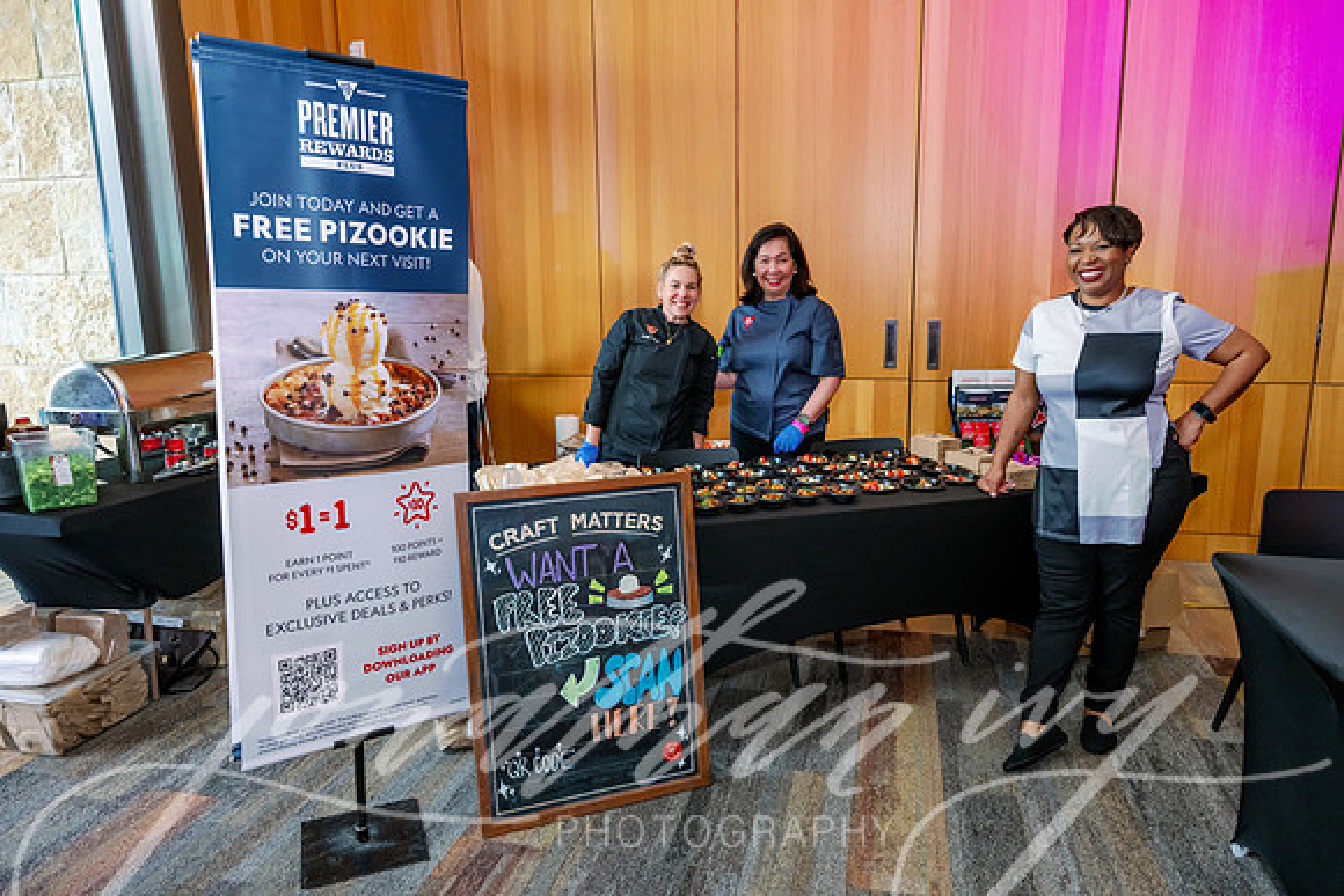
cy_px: 448
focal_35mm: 24
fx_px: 896
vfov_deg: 53.2
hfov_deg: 73.7
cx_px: 672
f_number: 6.3
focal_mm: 24
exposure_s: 1/100
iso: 2000
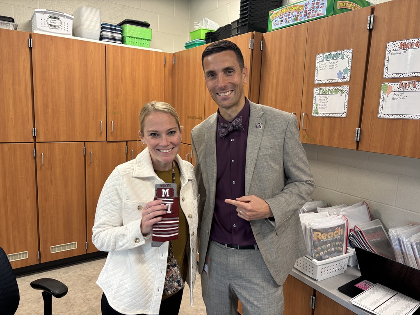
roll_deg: -2.8
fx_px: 315
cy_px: 158
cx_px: 210
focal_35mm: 26
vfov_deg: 53.1
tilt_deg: -9.6
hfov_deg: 67.3
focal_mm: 5.96
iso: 125
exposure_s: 1/60
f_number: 1.6
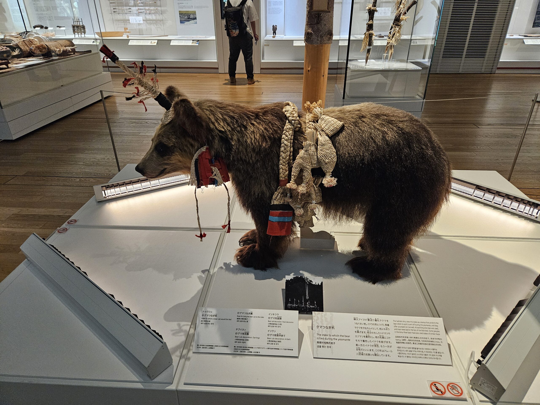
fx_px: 359
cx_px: 270
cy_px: 202
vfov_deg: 58.9
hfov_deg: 73.9
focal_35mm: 23
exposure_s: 1/142
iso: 640
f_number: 1.8
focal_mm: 5.4
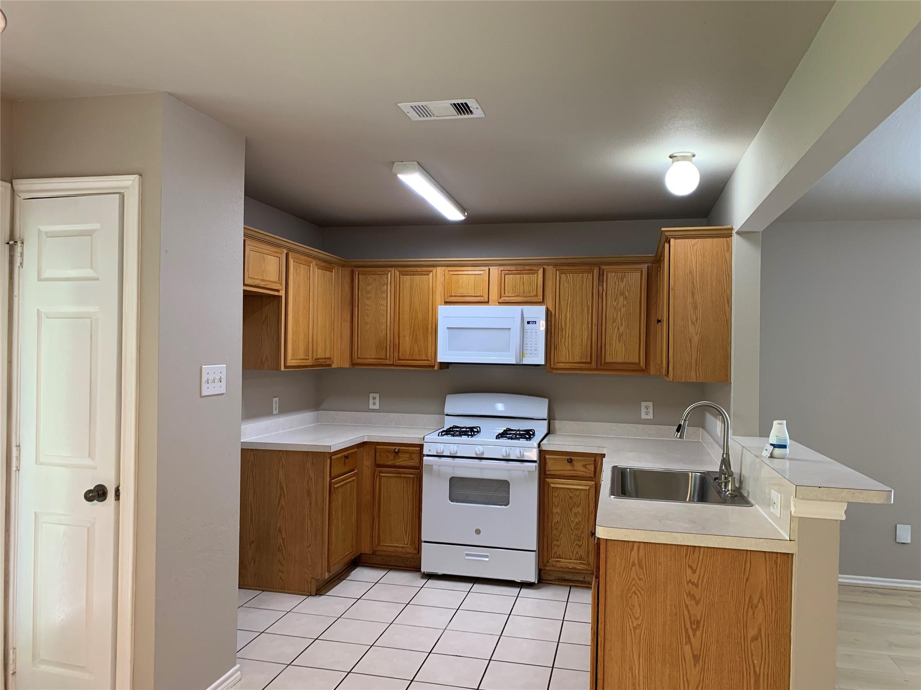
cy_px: 345
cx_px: 460
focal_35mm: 26
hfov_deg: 67.3
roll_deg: -0.3
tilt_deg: -1.4
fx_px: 692
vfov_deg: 53.1
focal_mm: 4.25
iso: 64
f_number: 1.8
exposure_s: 1/60
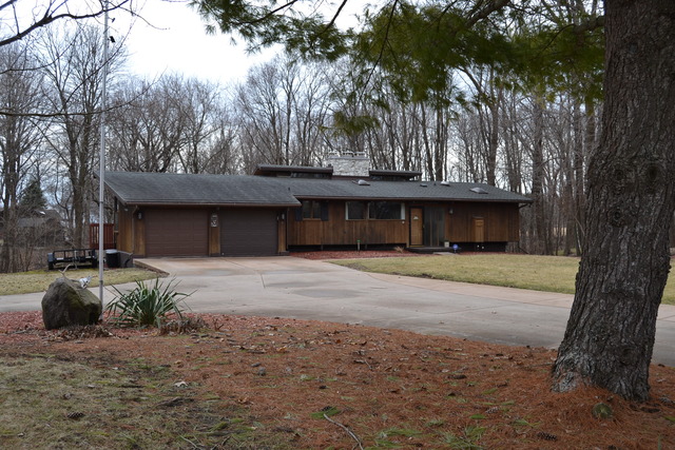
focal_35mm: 34
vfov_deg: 38.4
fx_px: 647
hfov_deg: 55.1
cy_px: 225
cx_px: 338
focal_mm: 23
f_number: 7.1
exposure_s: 1/200
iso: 100
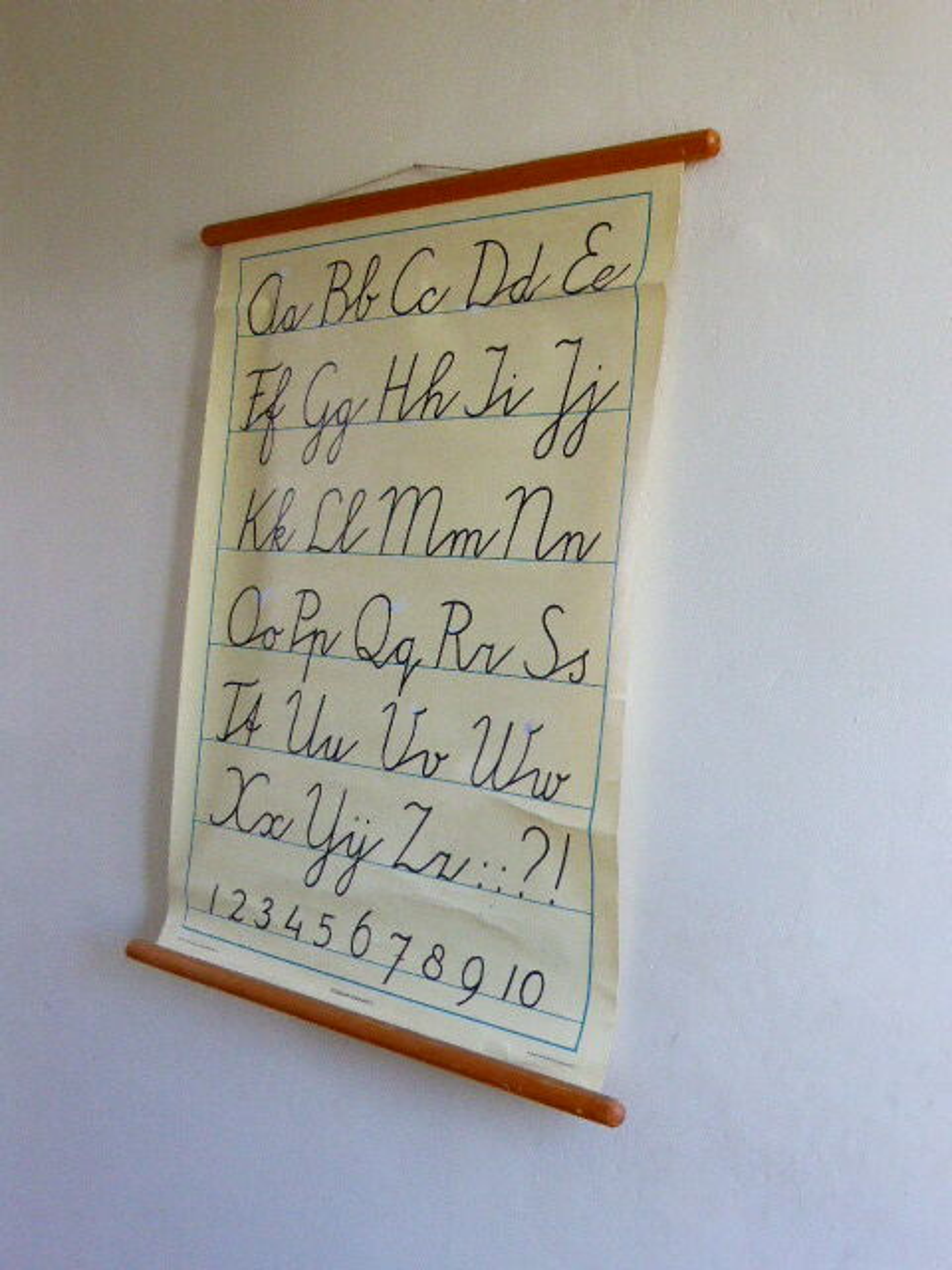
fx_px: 1430
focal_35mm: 39
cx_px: 476
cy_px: 635
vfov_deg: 47.9
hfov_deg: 36.8
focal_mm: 6.9
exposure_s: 1/40
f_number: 3.9
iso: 400
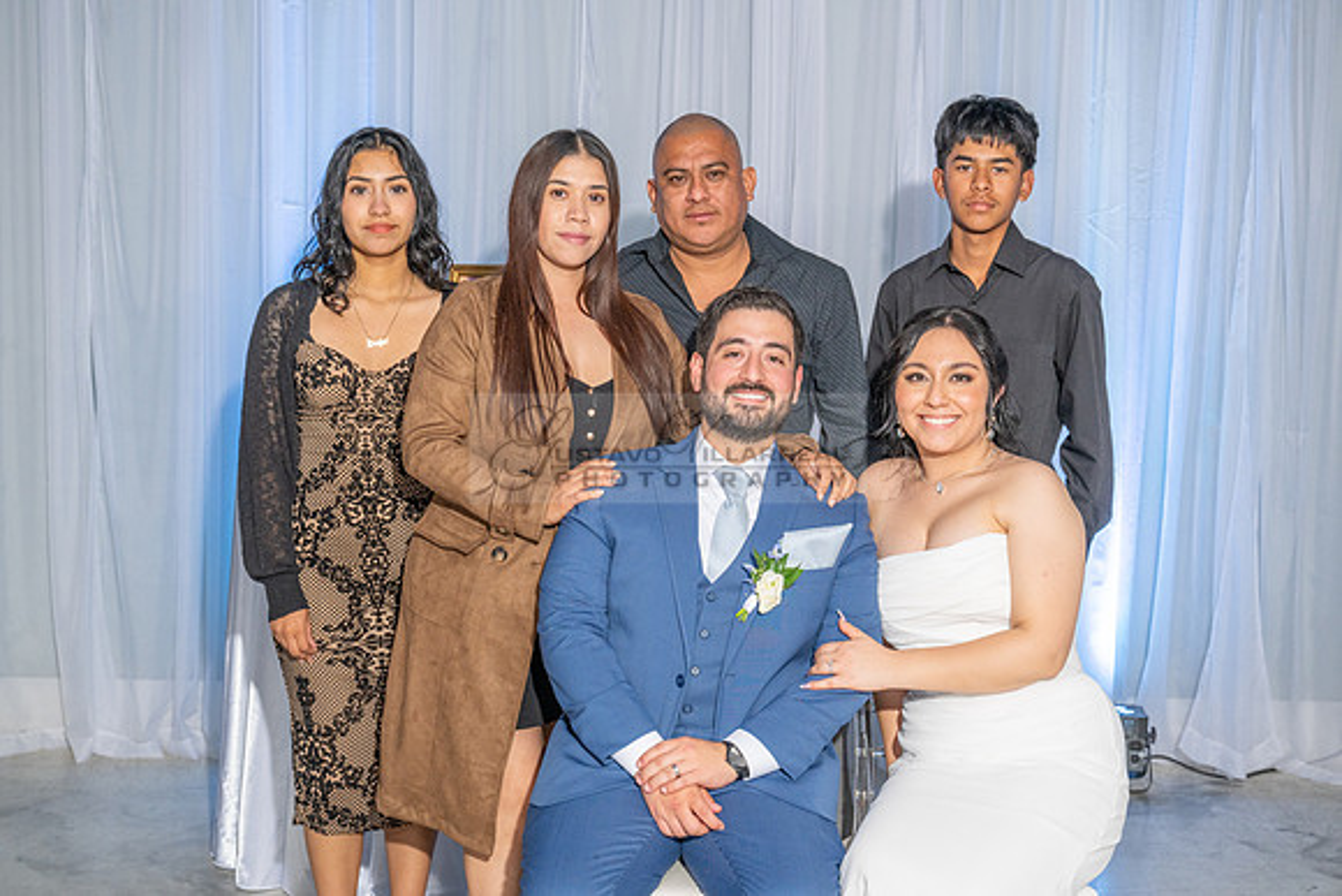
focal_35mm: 52
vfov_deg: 26.0
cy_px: 448
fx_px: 1939
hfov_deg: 38.2
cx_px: 671
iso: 800
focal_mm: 52
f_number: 5.6
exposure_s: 1/160
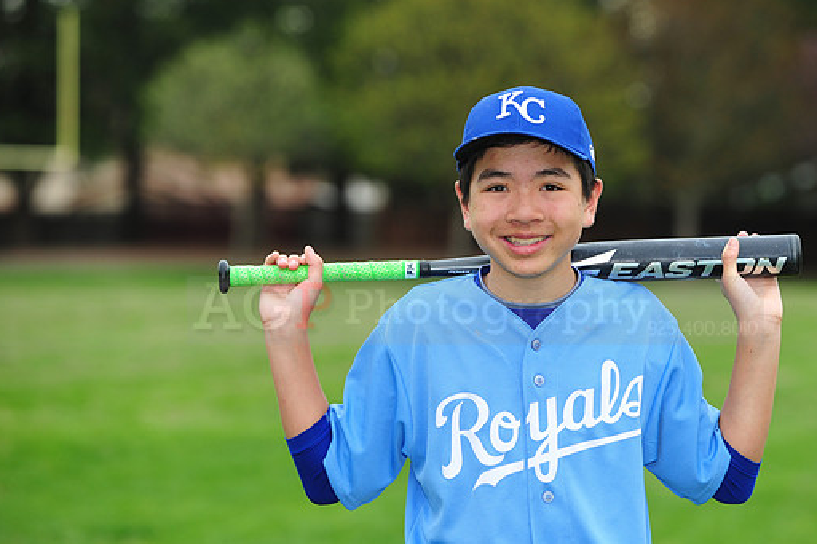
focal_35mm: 187
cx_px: 455
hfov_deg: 11.0
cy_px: 297
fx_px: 4242
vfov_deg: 7.3
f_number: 5
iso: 400
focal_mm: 165
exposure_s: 1/640
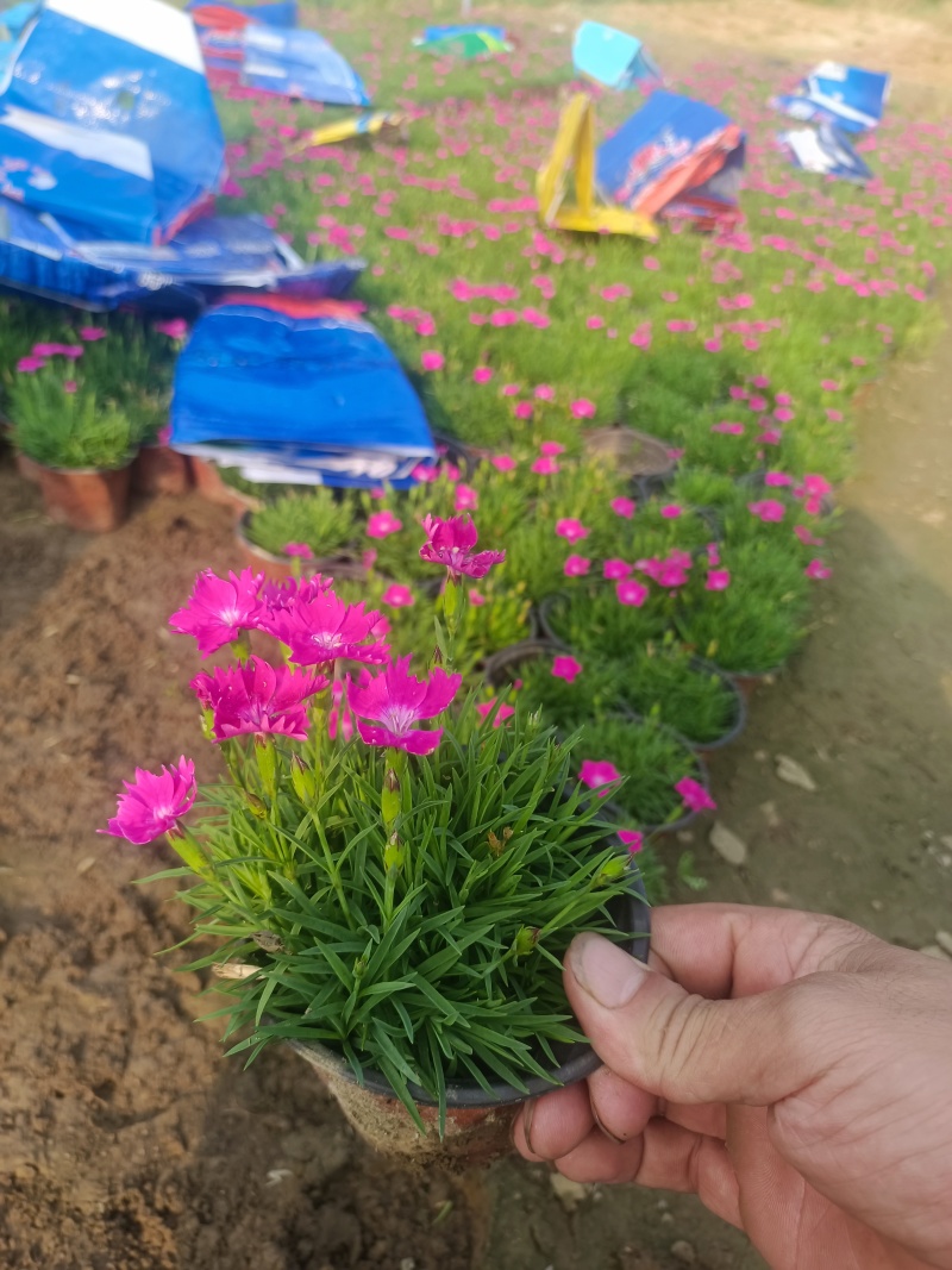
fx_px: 917
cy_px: 635
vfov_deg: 69.4
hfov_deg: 54.9
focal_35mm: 25
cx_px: 476
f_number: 1.79
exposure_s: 1/194
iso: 100
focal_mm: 4.71
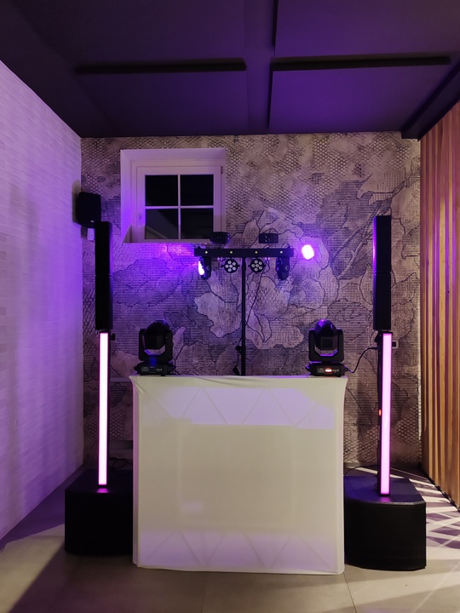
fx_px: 478
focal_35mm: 27
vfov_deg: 65.3
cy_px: 306
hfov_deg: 51.4
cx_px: 230
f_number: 1.9
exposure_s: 1/33
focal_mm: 6.12
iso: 1600
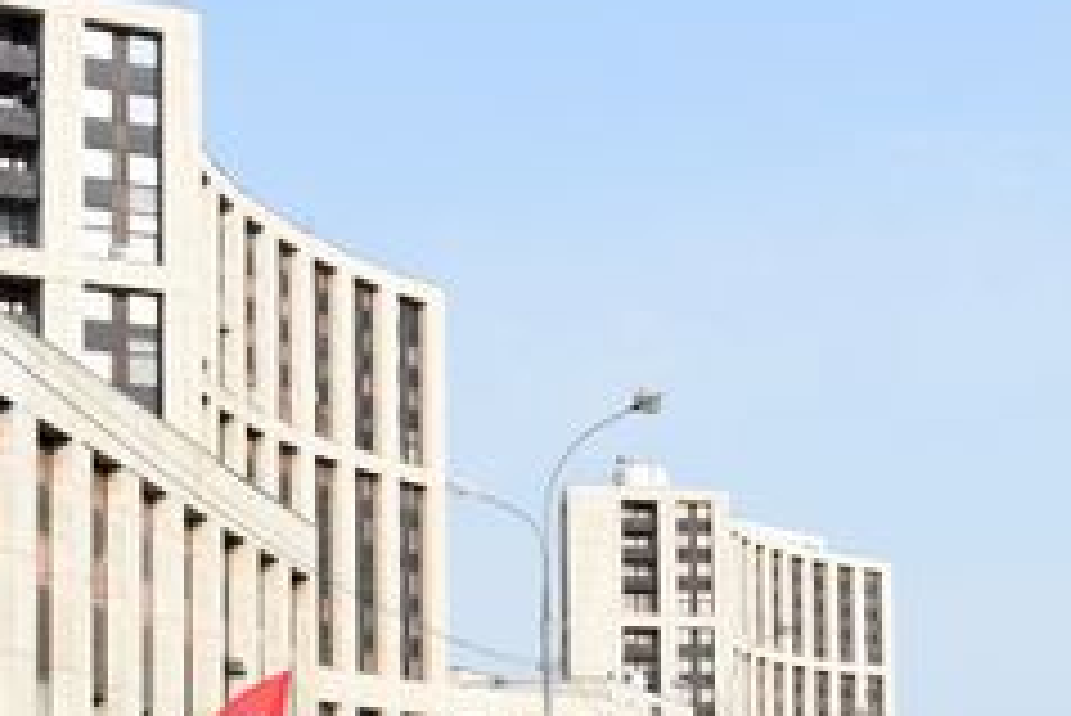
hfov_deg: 22.6
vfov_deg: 15.7
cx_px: 1166
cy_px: 784
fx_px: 2530
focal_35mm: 85
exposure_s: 1/3200
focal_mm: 29
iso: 400
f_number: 4
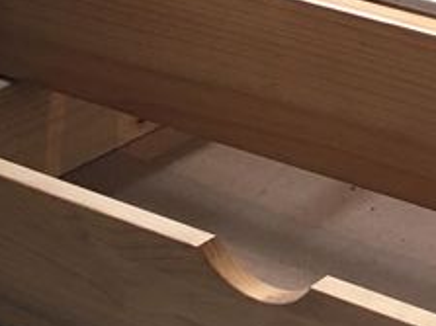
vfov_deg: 11.2
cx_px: 835
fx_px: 1637
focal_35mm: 130
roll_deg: -2.2
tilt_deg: -21.5
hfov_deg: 13.3
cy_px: -23
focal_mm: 4.15
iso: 50
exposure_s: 1/33
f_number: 2.2
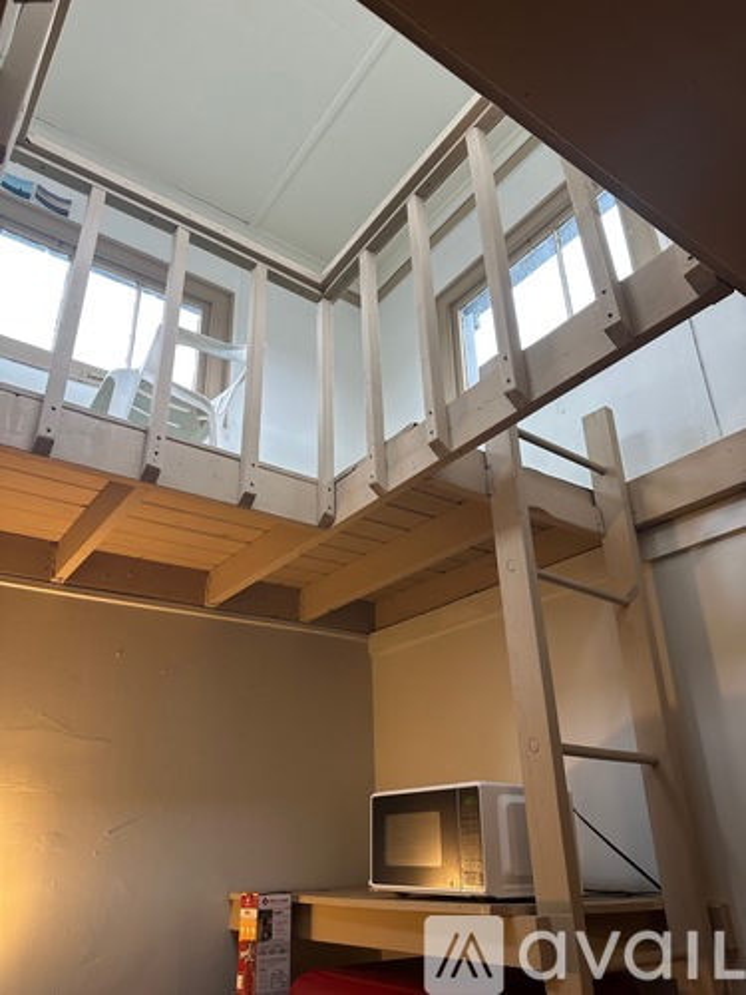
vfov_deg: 71.6
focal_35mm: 24
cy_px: 498
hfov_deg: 56.8
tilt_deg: +27.0
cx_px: 373
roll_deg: +1.0
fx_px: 690
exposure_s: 1/60
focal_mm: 6.86
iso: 125
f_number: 1.78
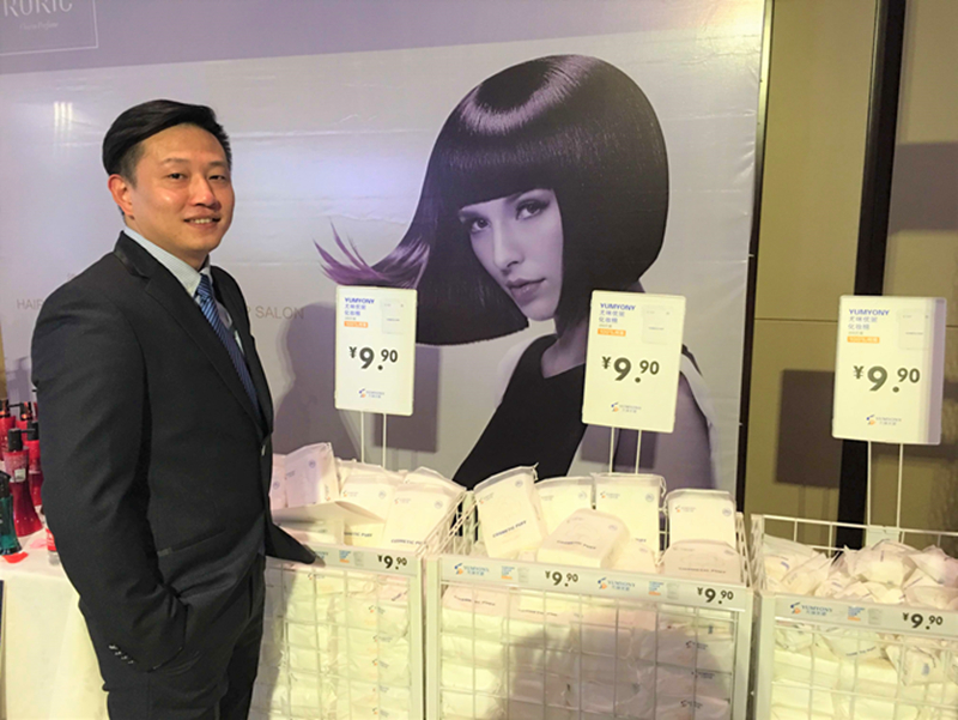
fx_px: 803
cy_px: 360
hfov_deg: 61.6
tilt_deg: -8.7
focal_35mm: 29
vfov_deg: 48.3
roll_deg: -0.4
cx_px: 479
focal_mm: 4.15
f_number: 2.2
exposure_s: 1/17
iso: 100
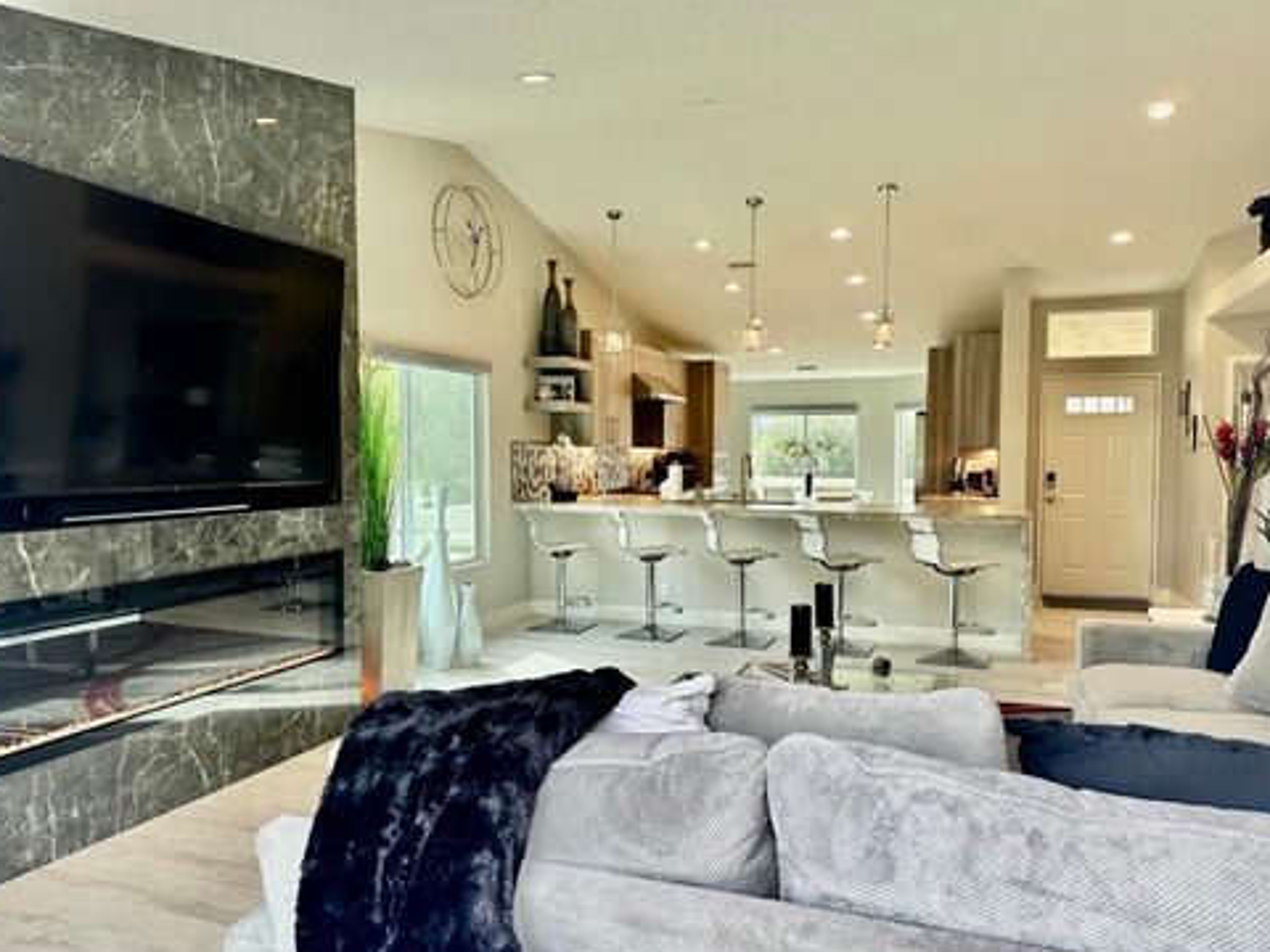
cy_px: 488
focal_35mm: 25
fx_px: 917
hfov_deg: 69.4
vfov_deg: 54.9
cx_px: 646
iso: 64
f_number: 1.78
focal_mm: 6.86
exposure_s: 1/158
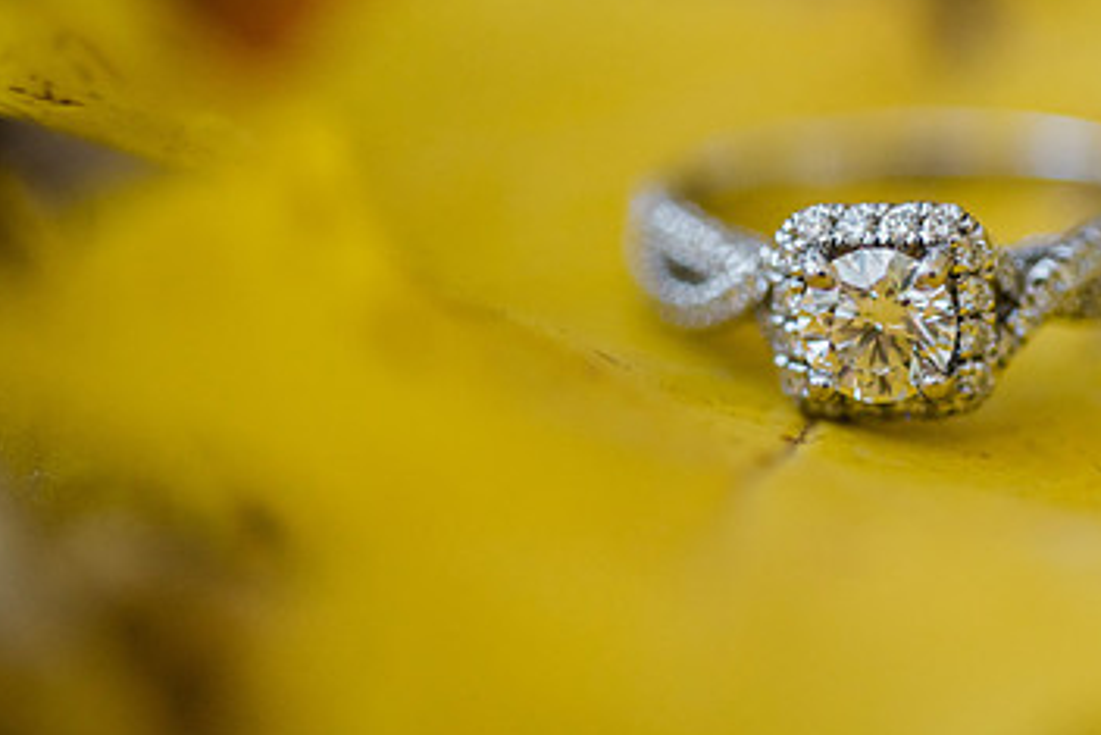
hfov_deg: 20.4
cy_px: 255
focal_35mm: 99
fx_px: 3029
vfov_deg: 13.8
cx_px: 891
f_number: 4
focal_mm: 60
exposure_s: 1/200
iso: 500
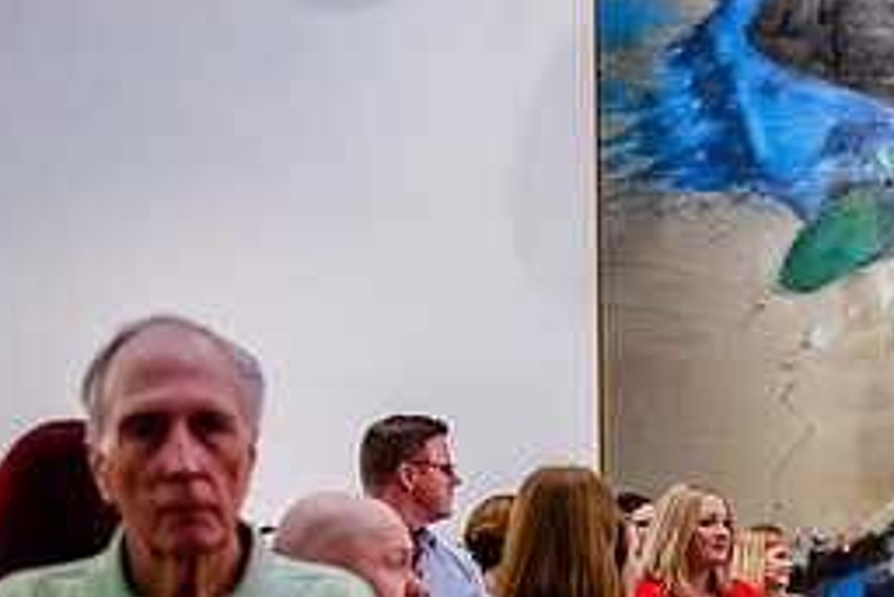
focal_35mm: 88
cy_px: 588
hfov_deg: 22.6
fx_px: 2186
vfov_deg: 15.3
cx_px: 800
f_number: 2.8
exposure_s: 1/125
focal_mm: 38
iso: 4000
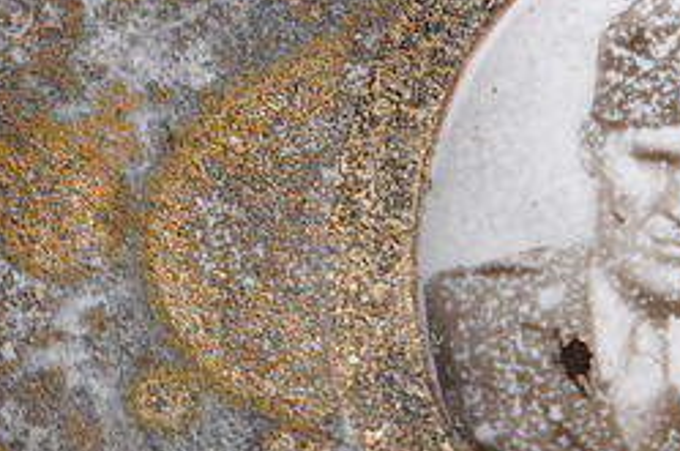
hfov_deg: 5.1
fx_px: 7654
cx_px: 721
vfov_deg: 3.4
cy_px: 280
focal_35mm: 406
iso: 200
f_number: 8
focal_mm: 116
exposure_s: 1/250
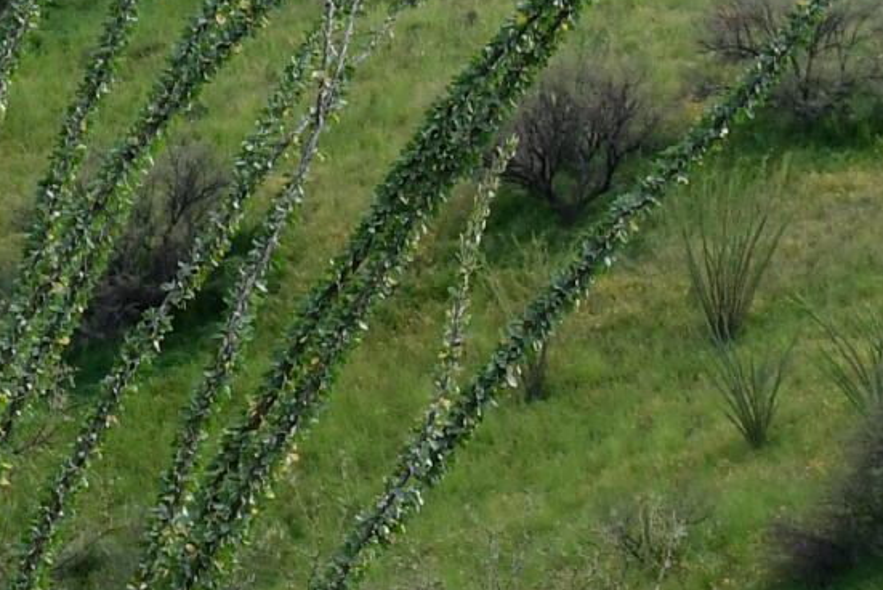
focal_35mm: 408
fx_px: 10012
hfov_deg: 5.0
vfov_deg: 3.4
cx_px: -226
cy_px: 454
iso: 800
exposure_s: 1/500
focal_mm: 50
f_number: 11
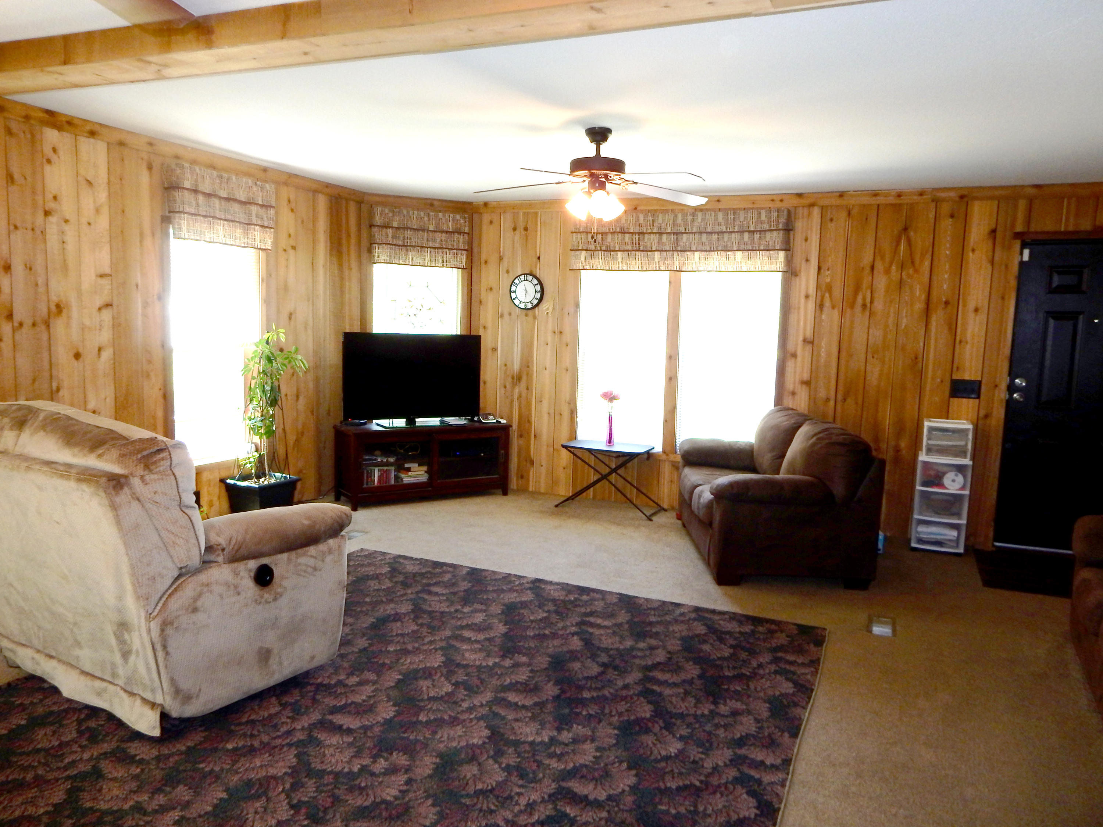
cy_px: 414
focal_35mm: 25
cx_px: 552
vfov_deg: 54.9
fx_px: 797
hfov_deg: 69.4
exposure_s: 1/30
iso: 125
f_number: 3.7
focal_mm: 4.5
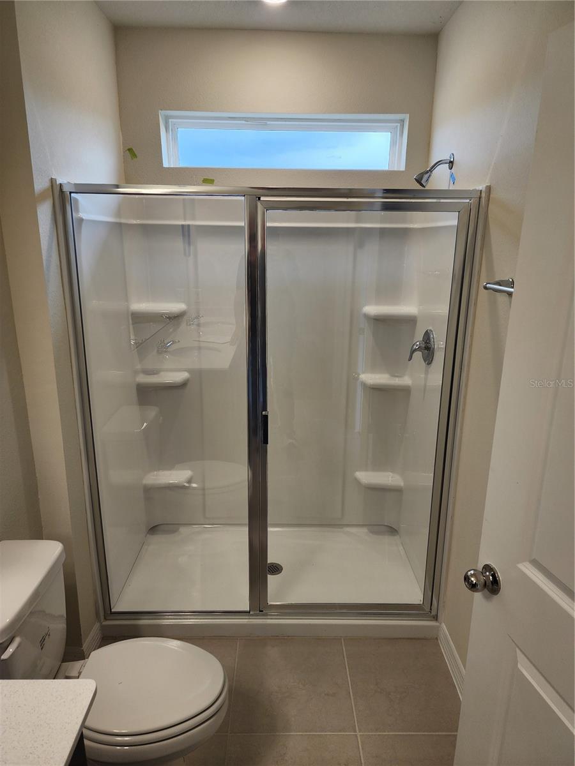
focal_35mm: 23
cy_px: 383
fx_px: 509
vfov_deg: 73.9
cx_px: 288
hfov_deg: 58.9
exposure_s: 1/120
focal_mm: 6.4
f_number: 1.8
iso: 64
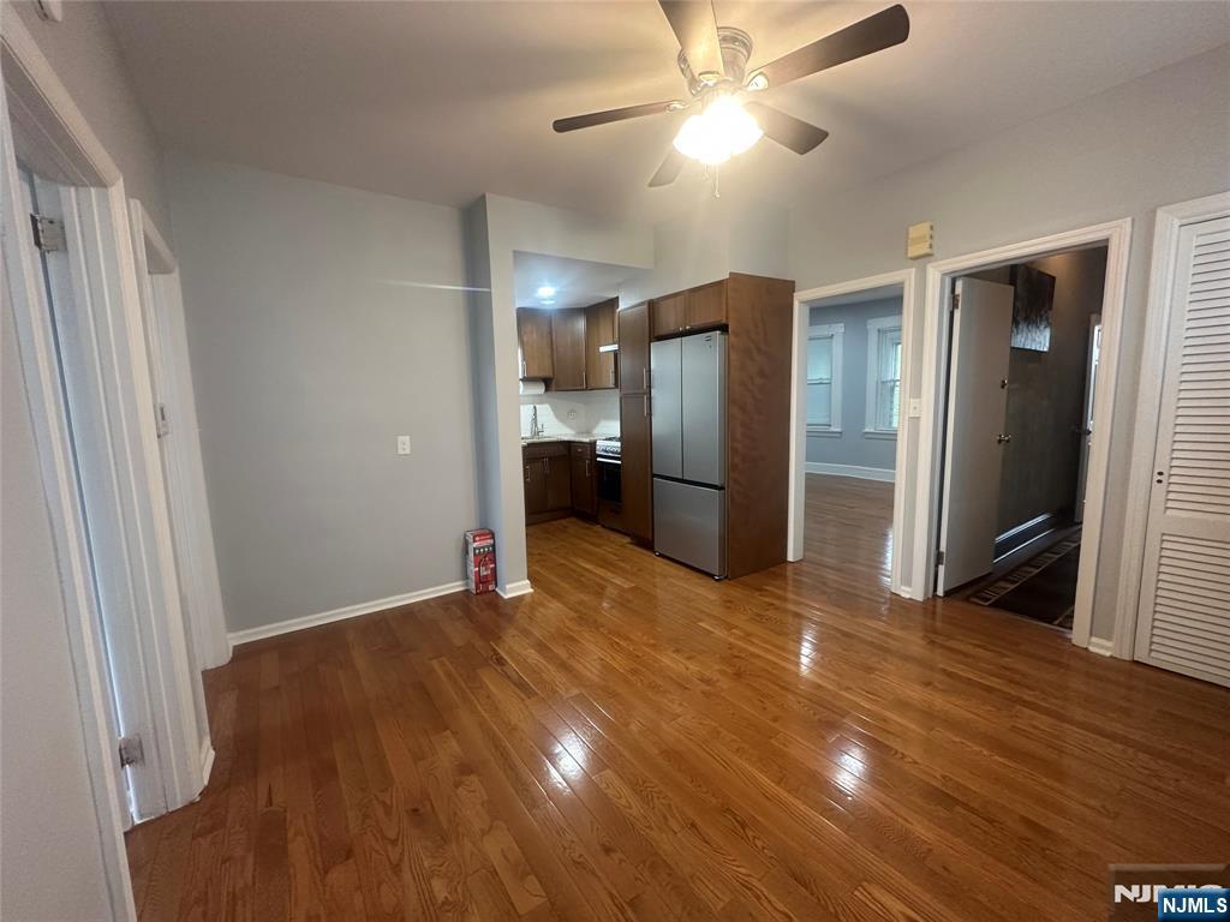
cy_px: 461
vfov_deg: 85.7
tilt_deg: -7.1
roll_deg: +0.9
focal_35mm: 14
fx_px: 497
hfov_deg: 102.1
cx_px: 615
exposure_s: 1/60
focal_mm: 2.22
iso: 320
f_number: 2.2
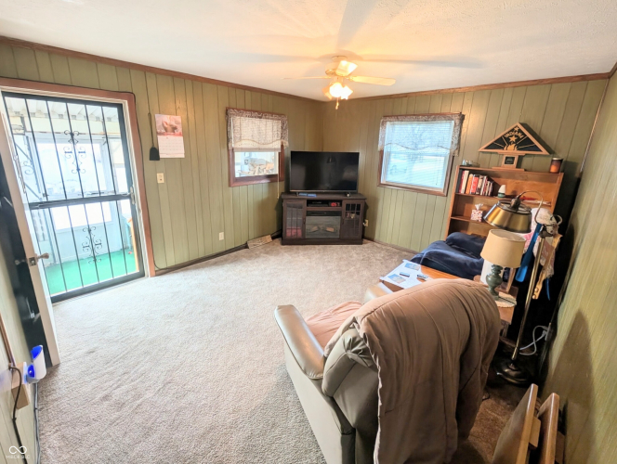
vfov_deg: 94.6
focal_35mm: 12
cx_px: 308
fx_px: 214
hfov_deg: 110.5
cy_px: 232
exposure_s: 1/60
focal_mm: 2.02
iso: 60
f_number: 1.7
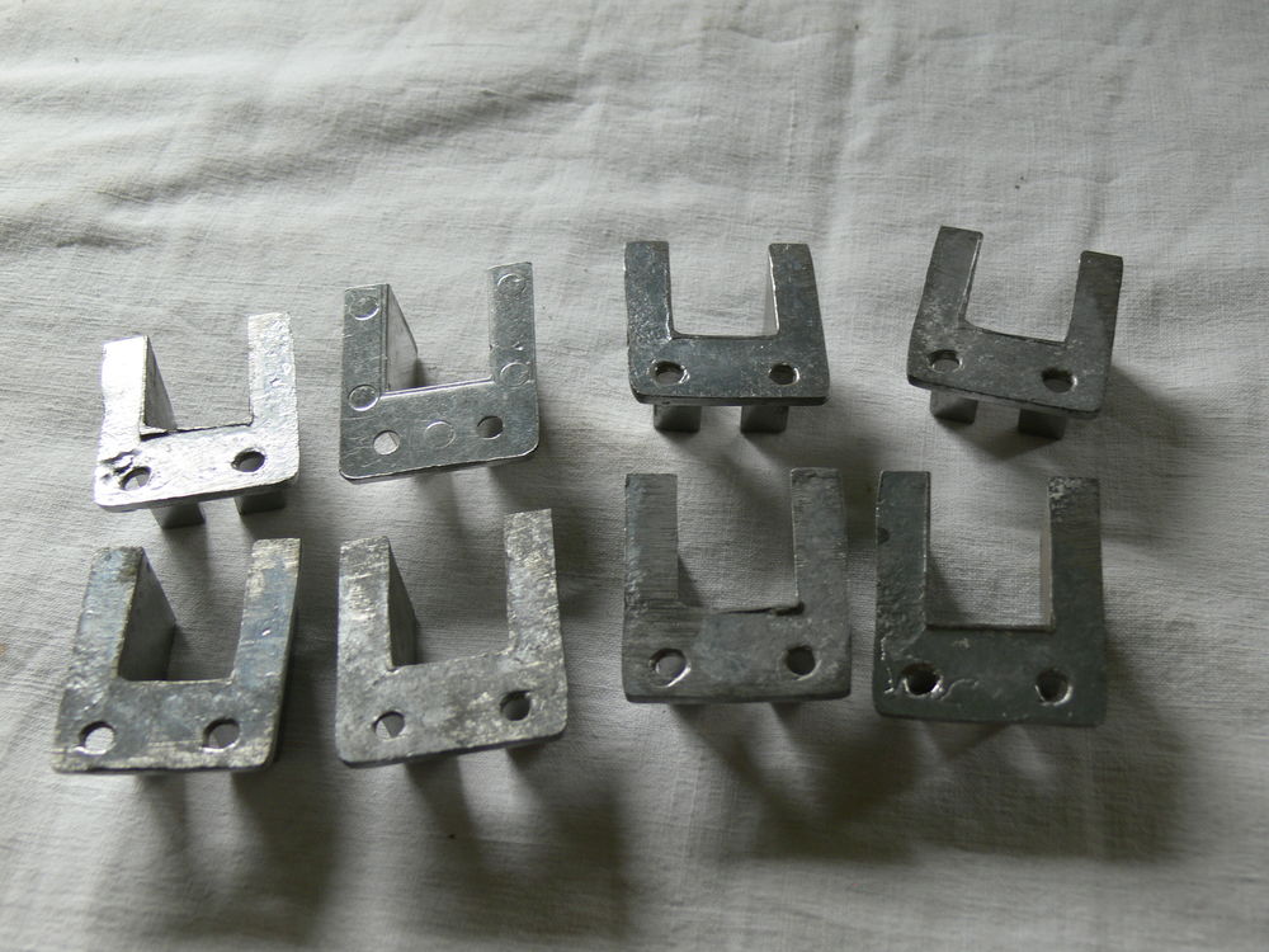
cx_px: 634
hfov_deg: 41.2
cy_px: 476
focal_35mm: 46
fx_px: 1686
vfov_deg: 31.5
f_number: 3.2
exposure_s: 1/30
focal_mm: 9.3
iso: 80
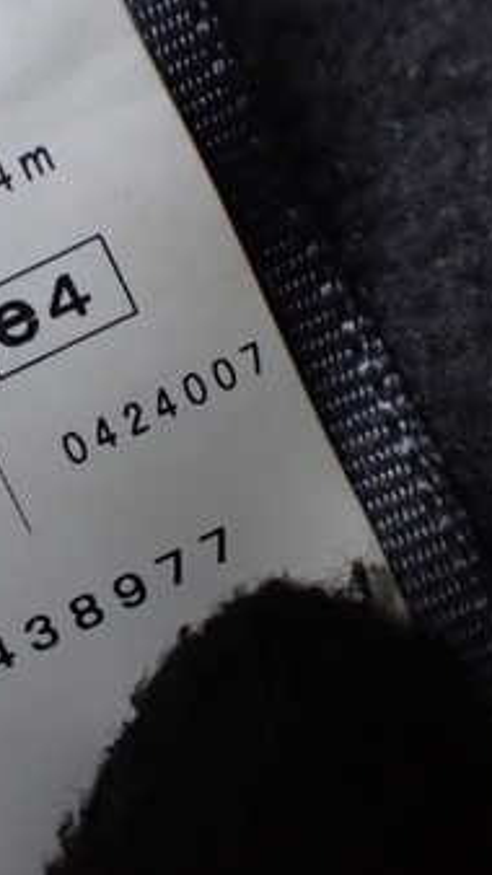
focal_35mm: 58
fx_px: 1346
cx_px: 0
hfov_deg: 20.1
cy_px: 414
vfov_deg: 36.0
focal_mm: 5.4
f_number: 2.3
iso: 800
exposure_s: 1/30
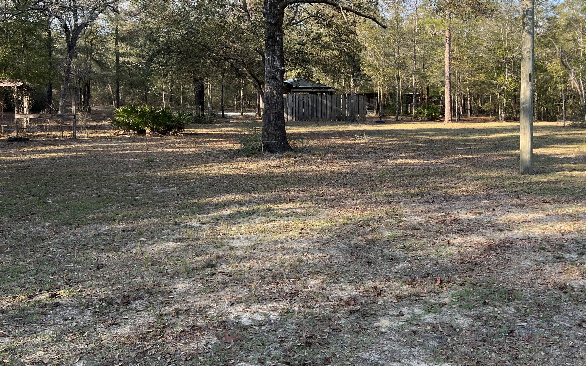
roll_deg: +1.3
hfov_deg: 50.1
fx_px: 623
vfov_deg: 32.4
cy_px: 109
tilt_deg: -2.2
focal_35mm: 39
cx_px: 345
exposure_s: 1/1009
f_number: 1.5
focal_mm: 5.7
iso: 50
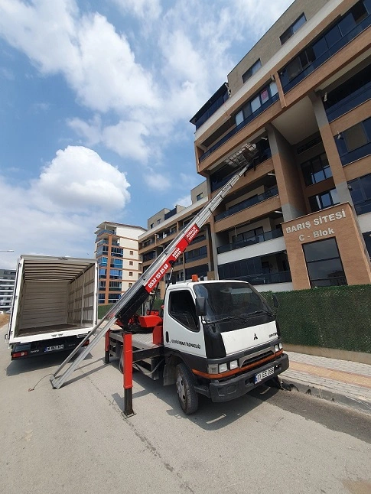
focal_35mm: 13
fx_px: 186
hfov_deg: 90.0
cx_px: 186
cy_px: 247
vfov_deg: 106.2
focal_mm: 1.8
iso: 50
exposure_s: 1/1368
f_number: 2.2
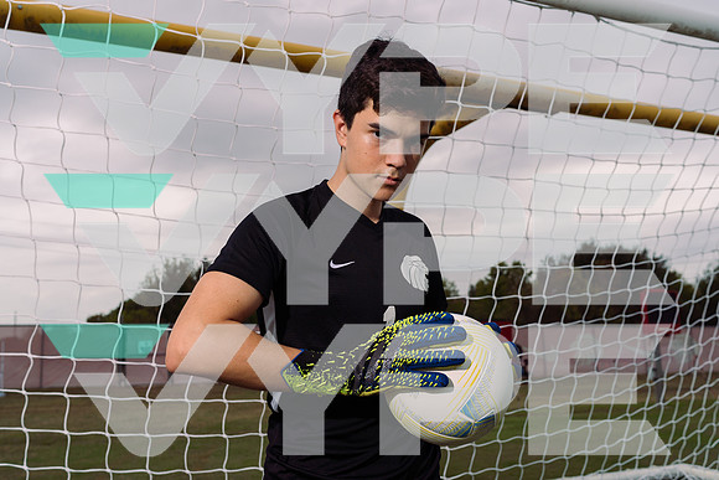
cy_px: 240
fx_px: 699
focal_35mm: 35
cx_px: 360
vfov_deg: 37.9
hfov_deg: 54.4
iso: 160
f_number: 5
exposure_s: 1/800
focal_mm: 35
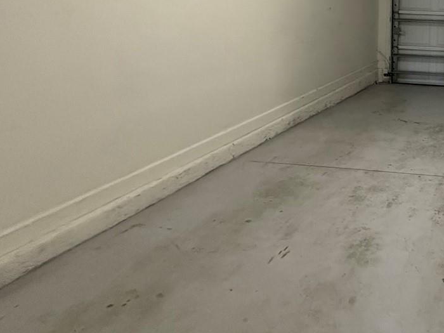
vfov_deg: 38.4
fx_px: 410
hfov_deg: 43.1
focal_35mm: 32
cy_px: -11
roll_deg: -1.5
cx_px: 497
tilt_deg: -0.3
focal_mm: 2.22
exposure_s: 1/60
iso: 800
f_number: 2.2
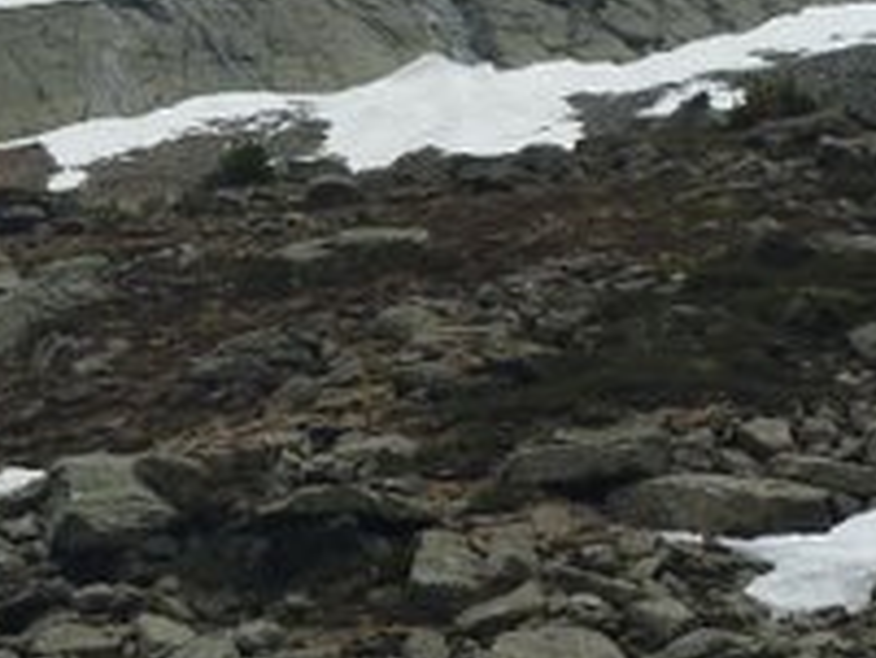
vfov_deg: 12.8
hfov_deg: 16.7
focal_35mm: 115
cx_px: 0
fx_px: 2912
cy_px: 37
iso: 80
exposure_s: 1/1000
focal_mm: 4.9
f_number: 3.3
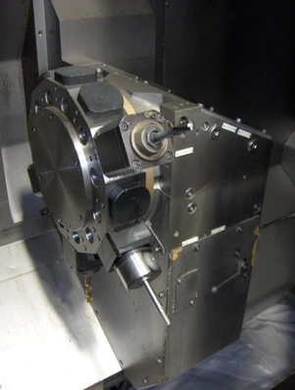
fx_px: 442
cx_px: 148
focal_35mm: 39
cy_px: 195
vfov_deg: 47.8
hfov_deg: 36.9
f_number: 2.8
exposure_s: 1/2.46
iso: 100
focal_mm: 8
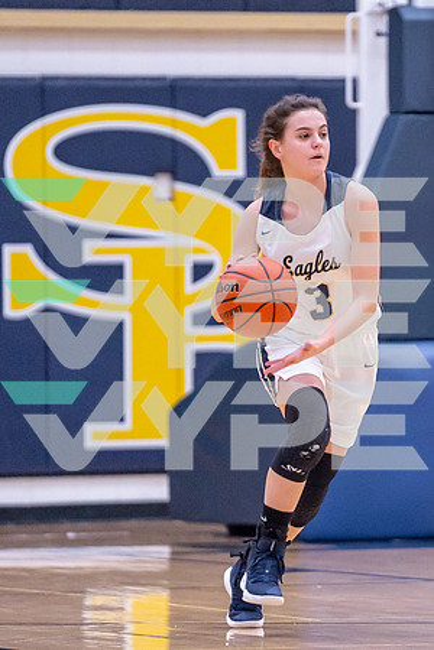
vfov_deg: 5.0
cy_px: 297
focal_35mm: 415
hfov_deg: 3.3
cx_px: 428
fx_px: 7501
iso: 2000
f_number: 2.8
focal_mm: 200
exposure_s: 1/1250
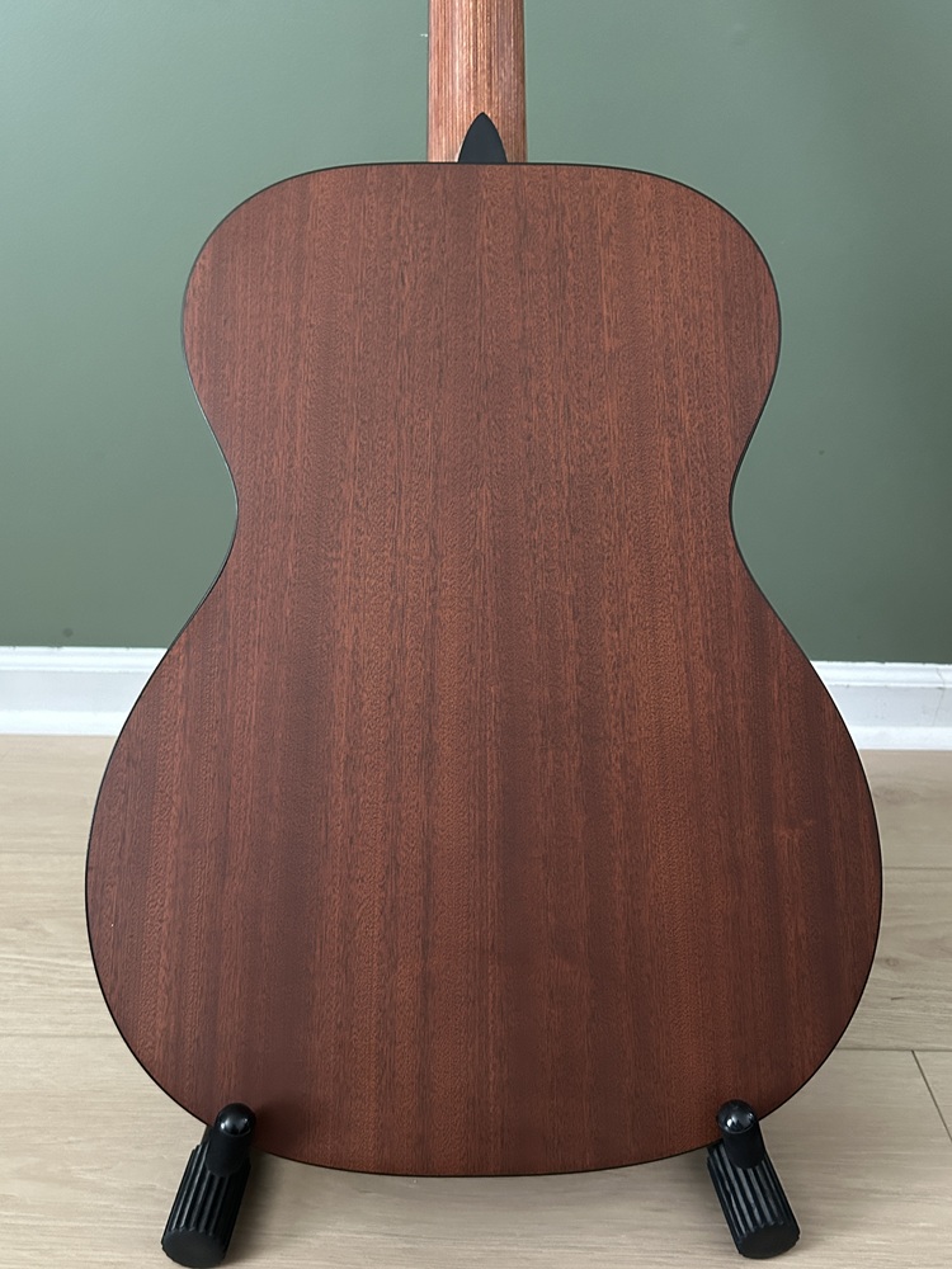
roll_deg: -1.9
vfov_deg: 67.3
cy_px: 634
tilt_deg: -30.2
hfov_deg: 53.1
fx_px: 953
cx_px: 476
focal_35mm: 26
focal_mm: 5.7
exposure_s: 1/40
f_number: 1.5
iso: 640
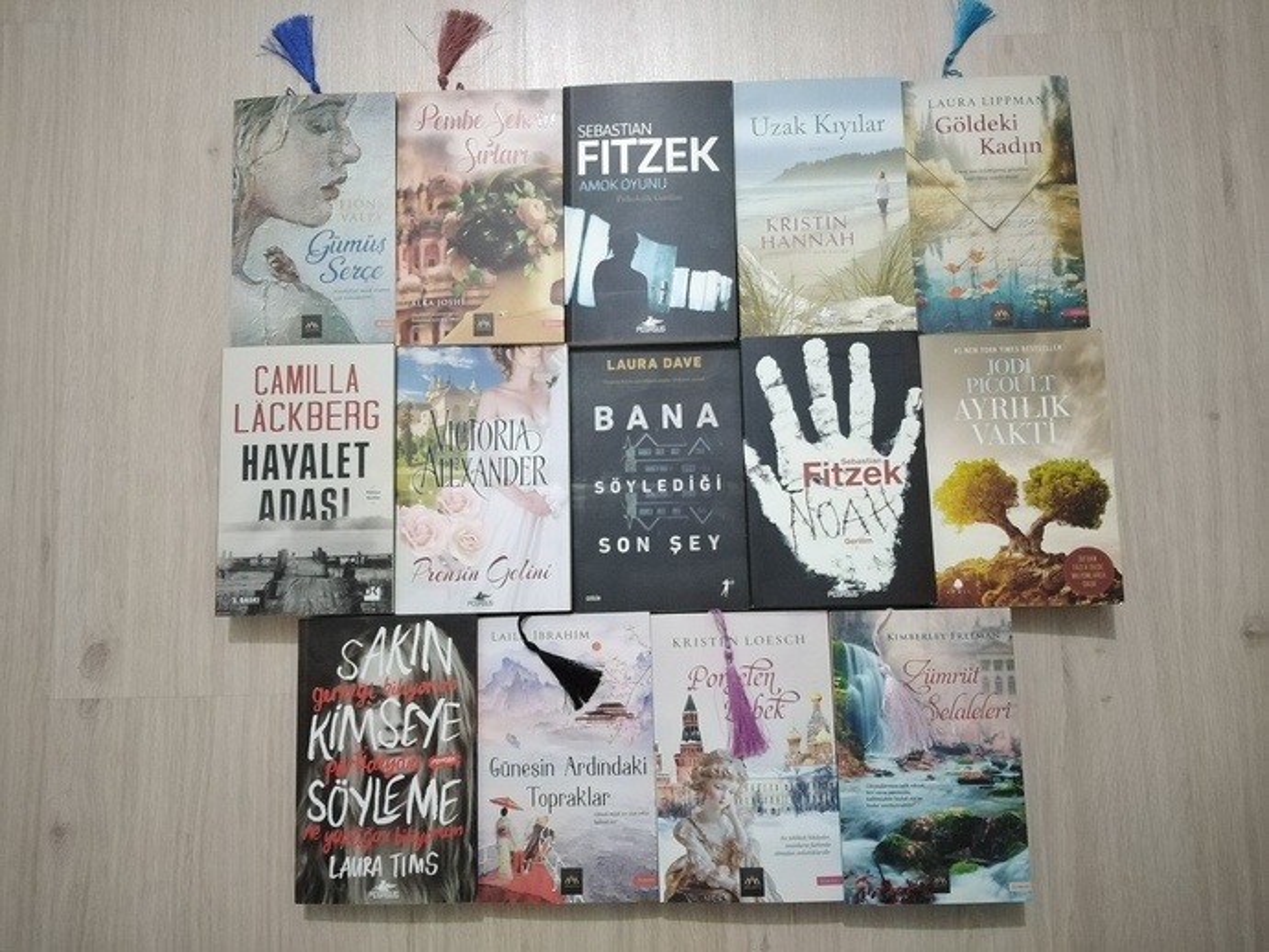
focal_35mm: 26
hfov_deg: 67.3
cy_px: 476
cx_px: 634
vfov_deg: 53.1
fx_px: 953
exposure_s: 1/15
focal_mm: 3.62
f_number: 1.8
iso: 906
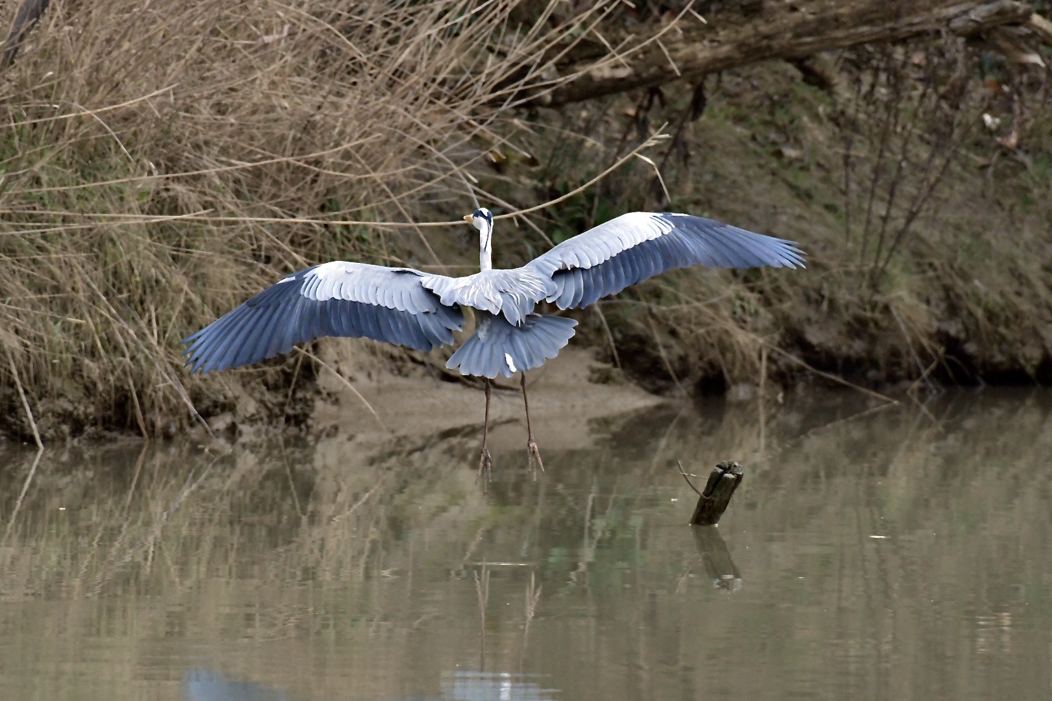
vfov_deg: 1.4
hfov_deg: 2.1
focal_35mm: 1000
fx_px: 29220
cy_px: 350
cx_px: 526
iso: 3600
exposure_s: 1/640
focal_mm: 500
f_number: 7.1
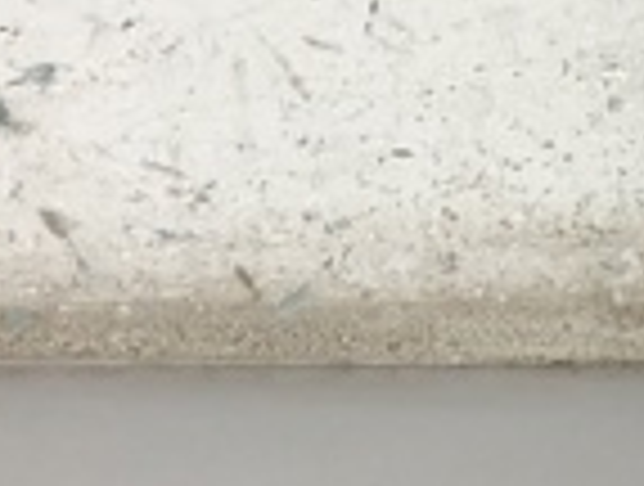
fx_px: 2331
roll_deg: +0.9
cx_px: 1090
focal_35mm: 125
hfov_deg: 14.2
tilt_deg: -29.9
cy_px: 94
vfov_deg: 11.9
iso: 40
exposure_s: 1/33
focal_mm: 4
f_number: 1.8
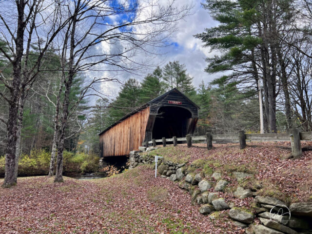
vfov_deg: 53.1
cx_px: 156
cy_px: 117
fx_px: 234
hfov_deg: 67.3
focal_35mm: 26
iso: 50
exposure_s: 1/982
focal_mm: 5.7
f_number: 1.5
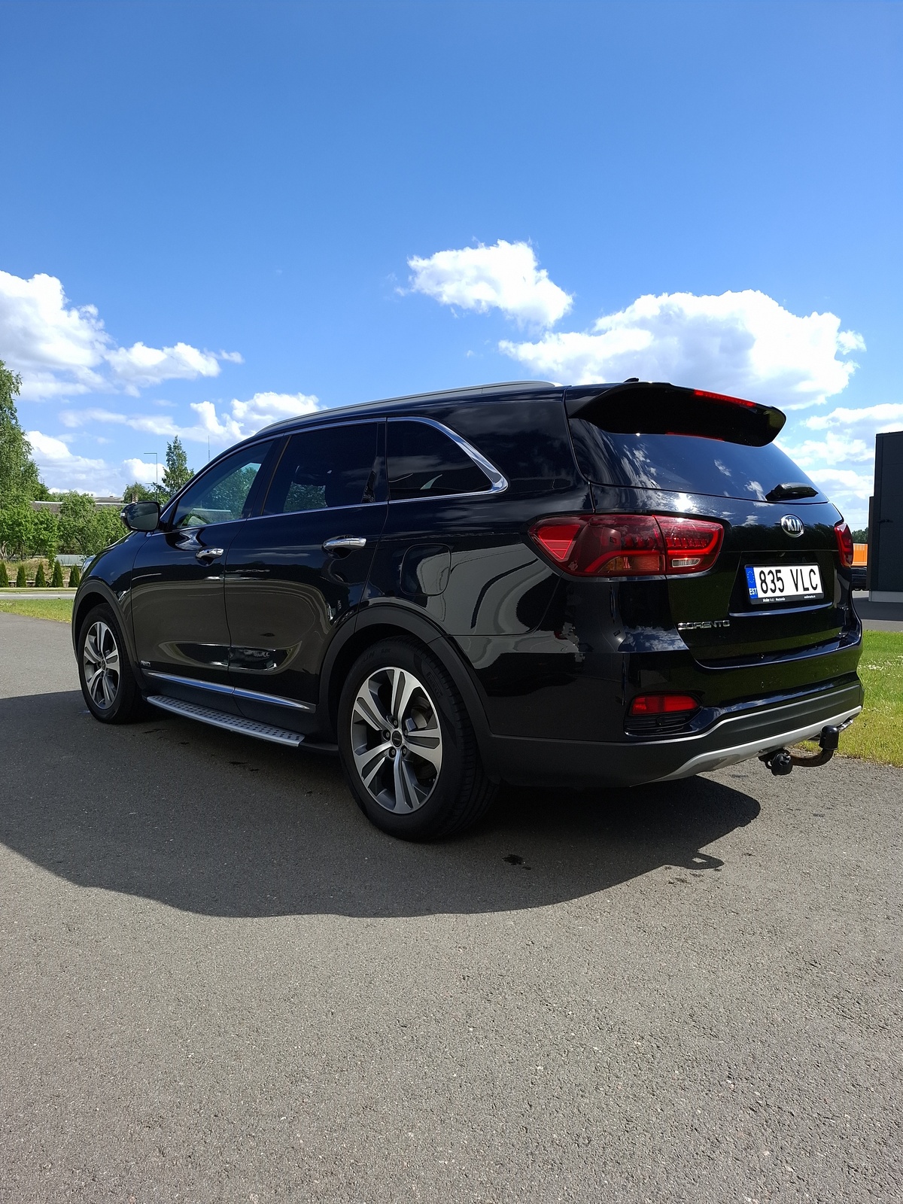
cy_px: 602
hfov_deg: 58.9
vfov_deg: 73.9
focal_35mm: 23
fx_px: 800
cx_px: 452
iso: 50
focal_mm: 5.54
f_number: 1.8
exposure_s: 1/1081
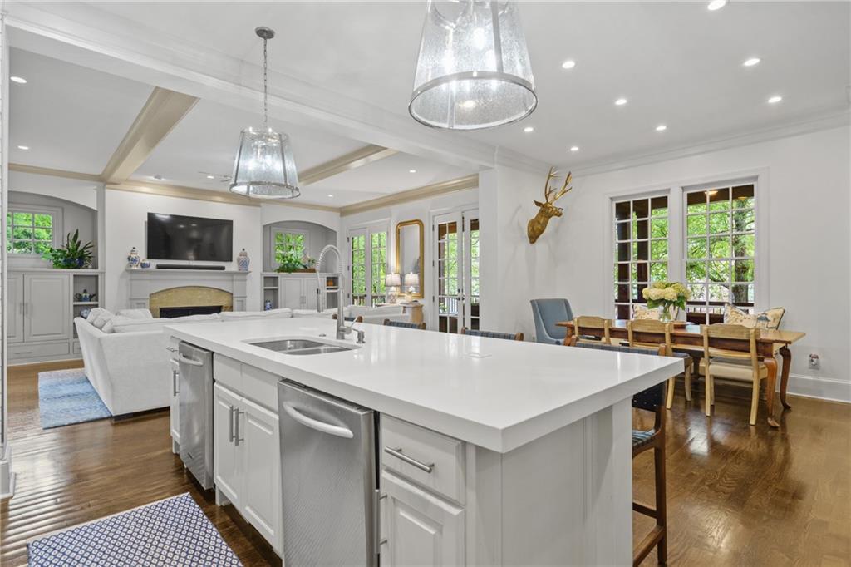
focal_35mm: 17
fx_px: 402
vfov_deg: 70.4
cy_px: 284
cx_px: 426
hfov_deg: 93.3
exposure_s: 1/10
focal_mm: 17
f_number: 6.3
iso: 1250
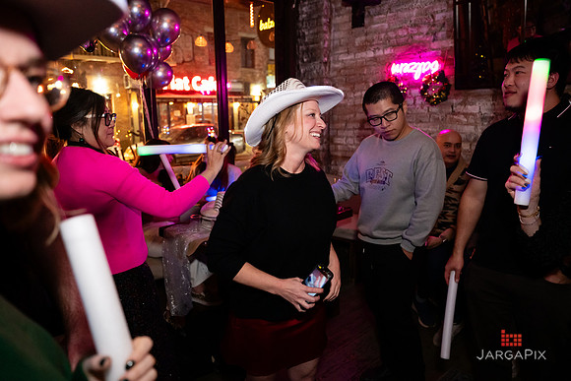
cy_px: 190
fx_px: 412
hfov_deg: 69.4
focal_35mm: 26
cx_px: 286
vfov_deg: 49.6
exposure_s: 1/100
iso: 3200
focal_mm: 25.5
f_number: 2.8
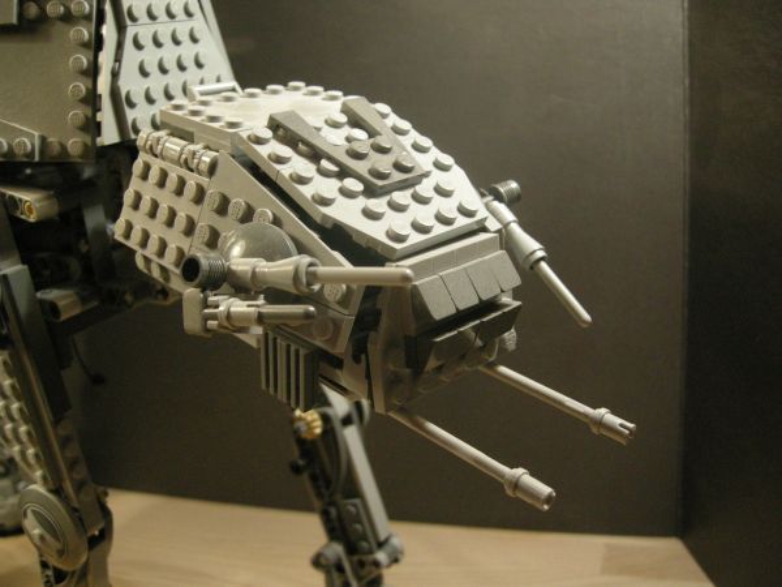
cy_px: 294
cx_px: 391
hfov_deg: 51.4
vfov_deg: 39.7
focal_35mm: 36
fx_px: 813
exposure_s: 1/62.3
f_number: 2.7
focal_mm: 7.5
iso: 397
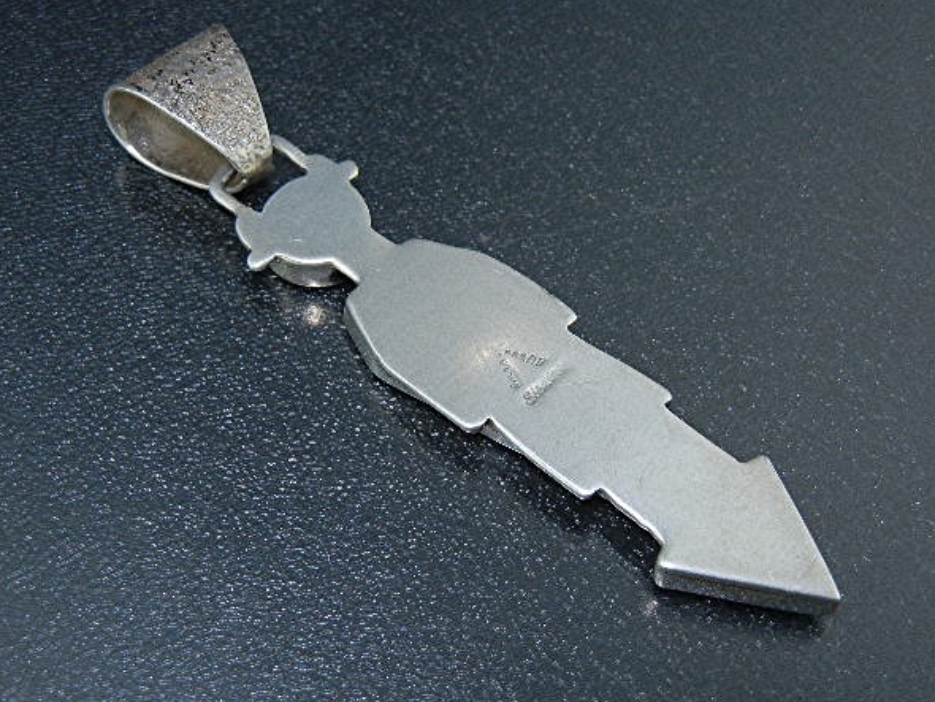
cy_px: 336
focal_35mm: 64
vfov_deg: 22.9
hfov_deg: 30.3
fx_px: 1729
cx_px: 468
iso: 262
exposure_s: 1/30
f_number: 4
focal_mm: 10.6
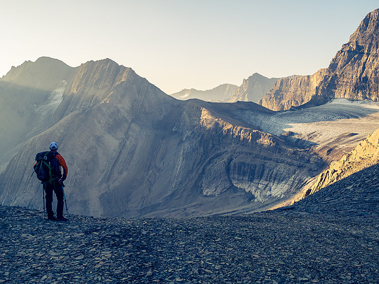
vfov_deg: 39.7
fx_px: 394
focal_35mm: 36
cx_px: 190
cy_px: 142
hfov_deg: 51.4
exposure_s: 1/160
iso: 200
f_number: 8
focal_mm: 18
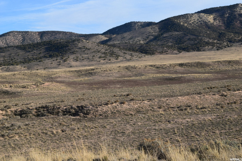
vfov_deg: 18.2
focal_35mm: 75
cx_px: 121
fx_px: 504
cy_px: 80
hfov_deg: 27.0
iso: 400
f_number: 11
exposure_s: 1/400
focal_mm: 50
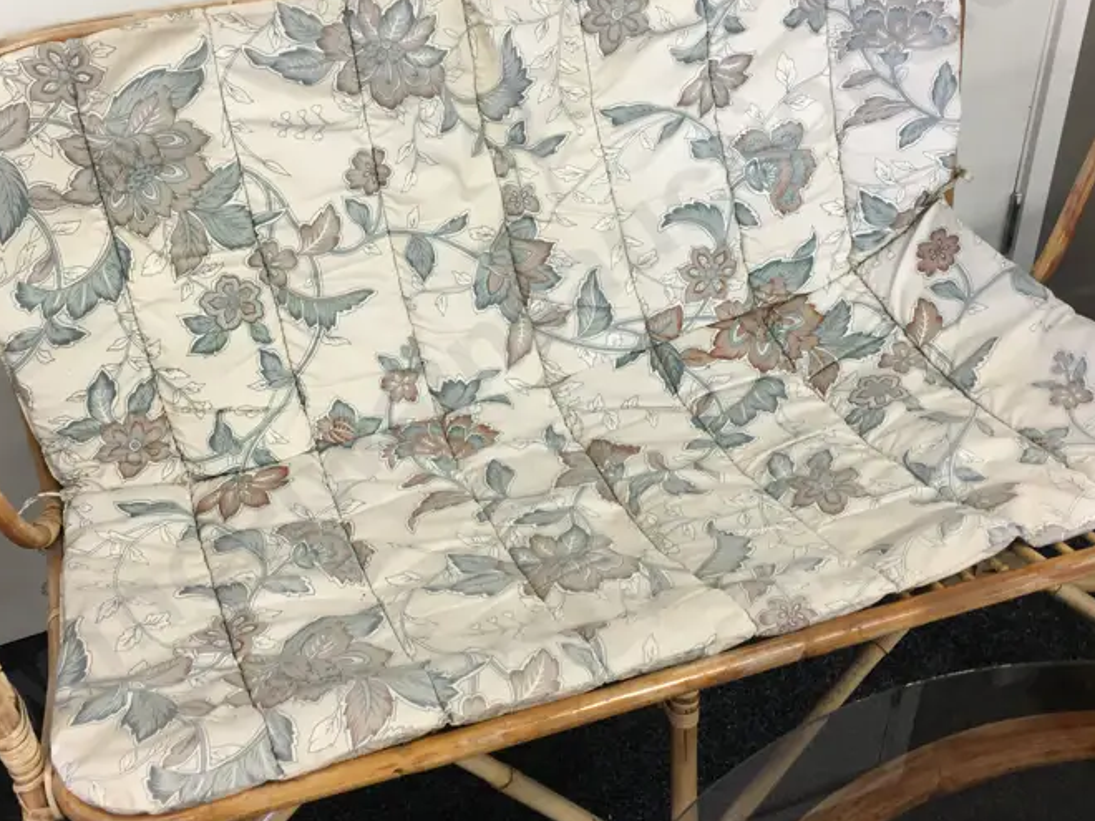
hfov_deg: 42.1
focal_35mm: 45
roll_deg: +2.7
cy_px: 330
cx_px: 518
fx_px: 1423
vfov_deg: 32.1
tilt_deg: -34.9
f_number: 2.2
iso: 32
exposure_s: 1/17
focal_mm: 4.15
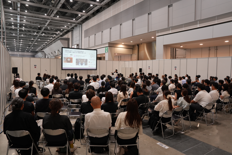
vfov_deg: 53.1
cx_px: 116
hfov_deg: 73.7
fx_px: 155
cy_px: 78
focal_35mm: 24
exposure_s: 1/200
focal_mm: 24
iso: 1600
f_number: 4
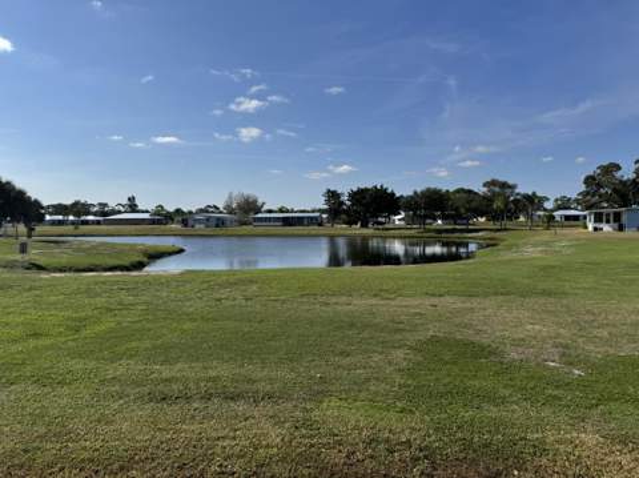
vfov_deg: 56.7
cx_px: 320
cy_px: 239
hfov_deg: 71.7
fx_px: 443
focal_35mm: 24
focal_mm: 6.76
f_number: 1.78
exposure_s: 1/7937
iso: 80
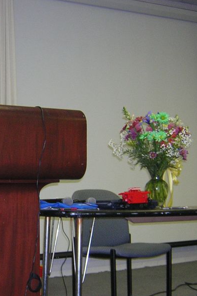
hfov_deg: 20.3
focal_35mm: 66
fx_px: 542
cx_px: 34
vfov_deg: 30.5
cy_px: 148
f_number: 2.9
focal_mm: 6.1
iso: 377
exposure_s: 1/60.1
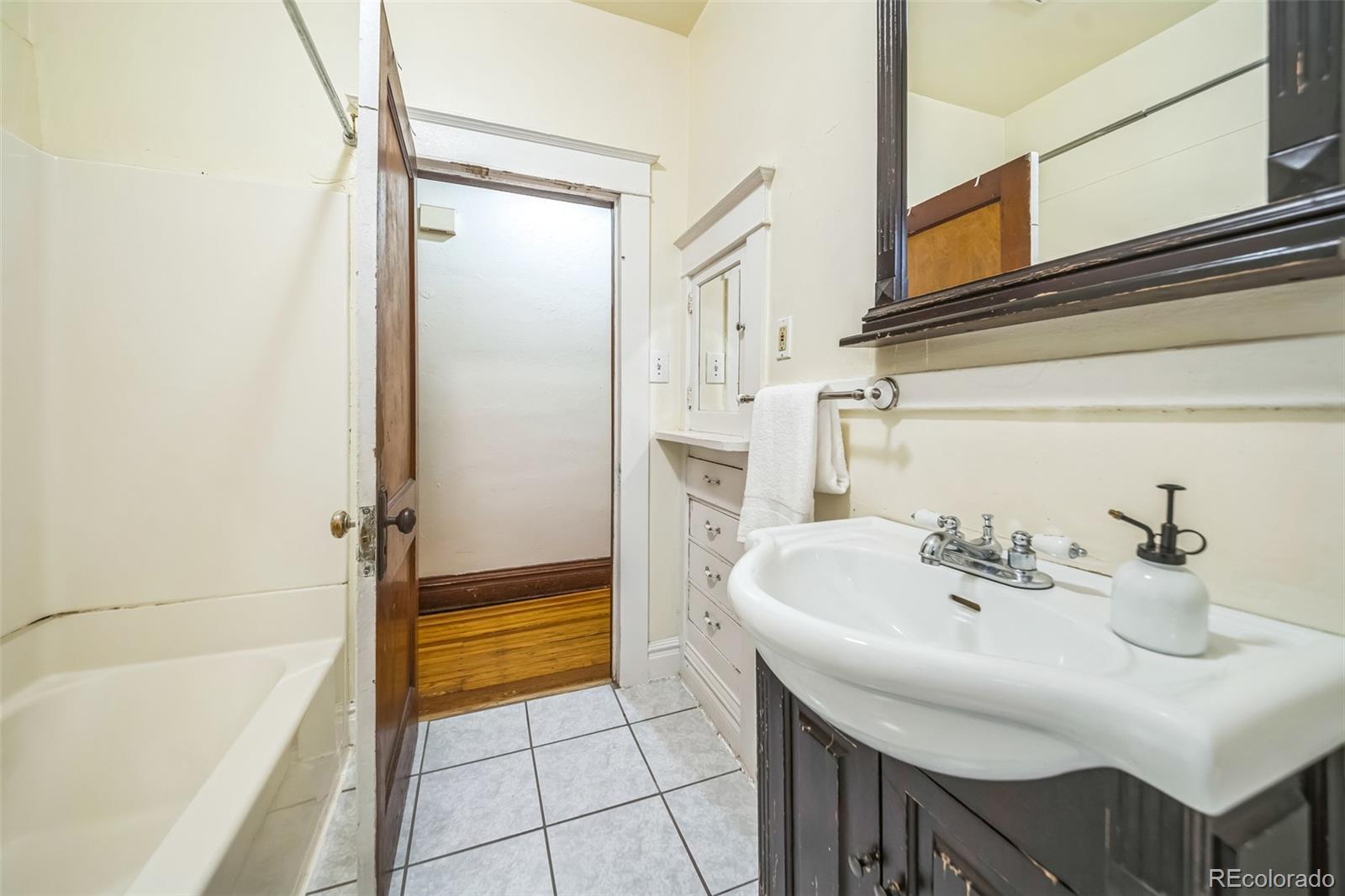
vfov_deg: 90.0
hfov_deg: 112.6
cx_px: 672
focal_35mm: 12
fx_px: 448
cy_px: 448
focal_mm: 12
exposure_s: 1/8
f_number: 7.1
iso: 400
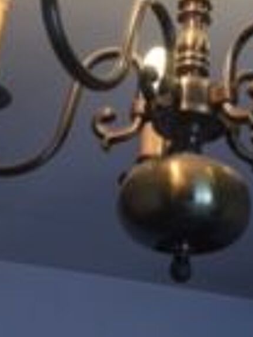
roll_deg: -3.5
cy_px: 88
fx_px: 653
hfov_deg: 21.7
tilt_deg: +31.0
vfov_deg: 28.6
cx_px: 190
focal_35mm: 67
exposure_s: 1/17
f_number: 2.2
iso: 40
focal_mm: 4.15
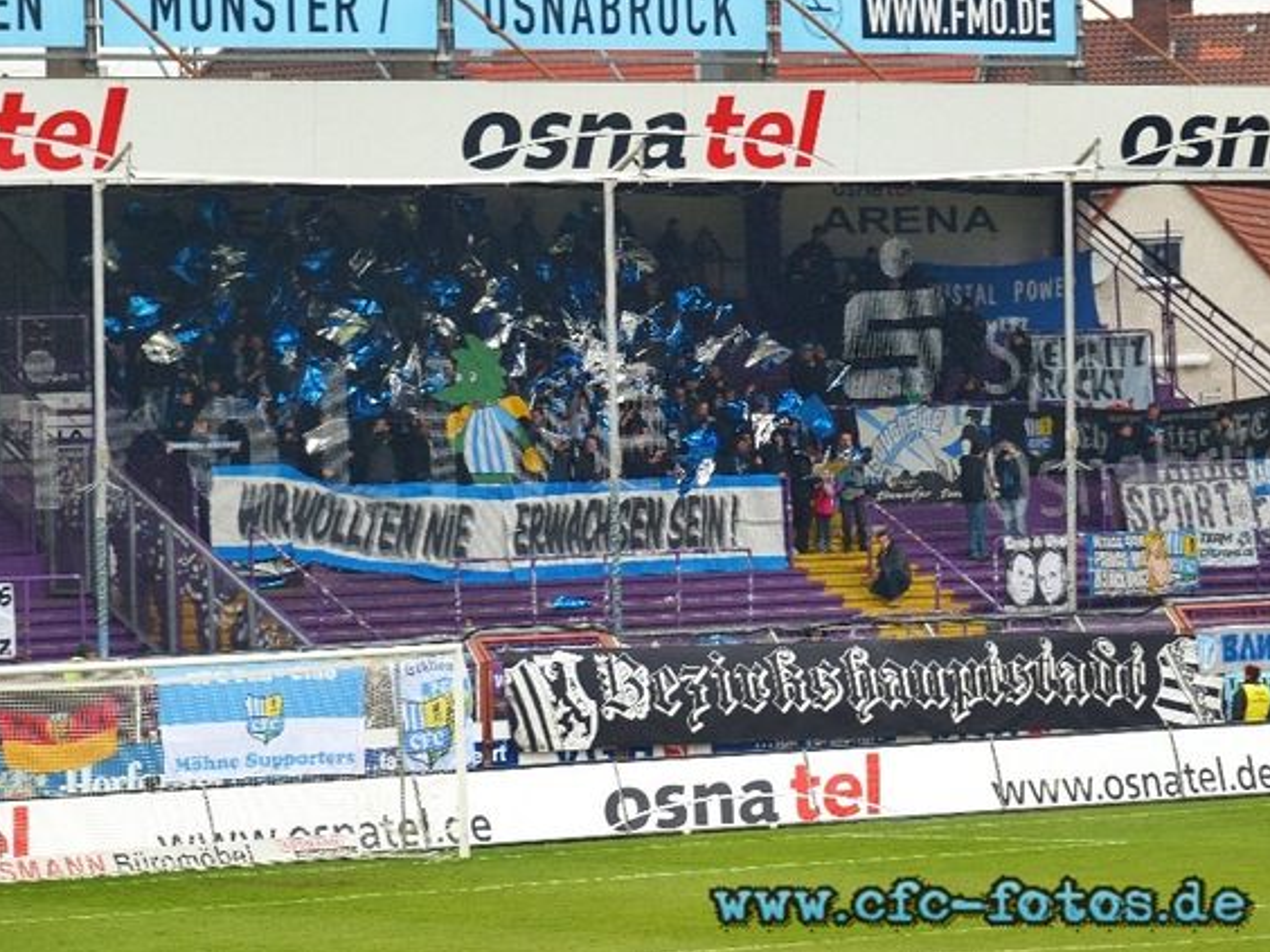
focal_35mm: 206
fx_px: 7558
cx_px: 637
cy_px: 476
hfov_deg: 9.6
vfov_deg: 7.2
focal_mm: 36.7
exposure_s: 1/100
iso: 100
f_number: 2.8
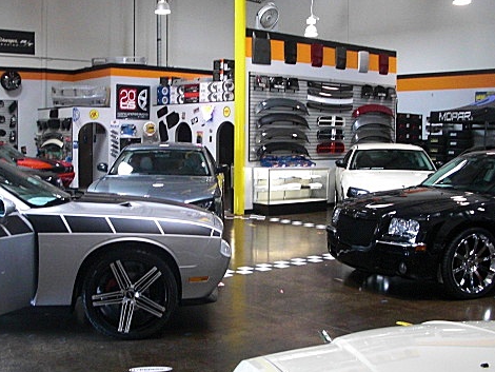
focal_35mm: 49
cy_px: 192
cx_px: 207
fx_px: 701
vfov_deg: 29.7
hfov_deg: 38.8
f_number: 2.8
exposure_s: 1/80
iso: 400
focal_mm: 6.3
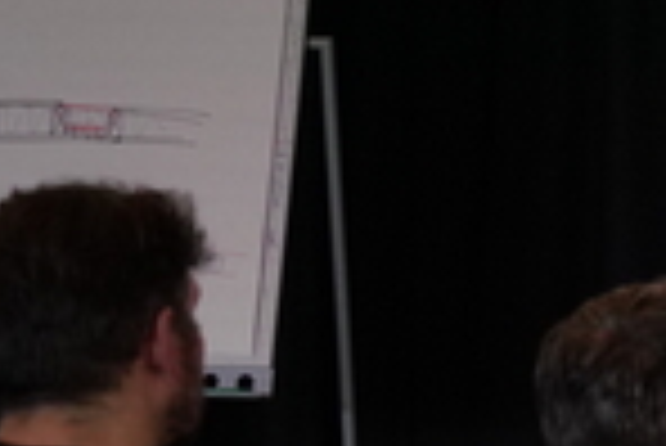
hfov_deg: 6.1
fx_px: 5741
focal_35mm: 310
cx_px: 2086
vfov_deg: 4.4
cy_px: 234
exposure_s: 1/200
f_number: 4.5
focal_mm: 48
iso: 2500
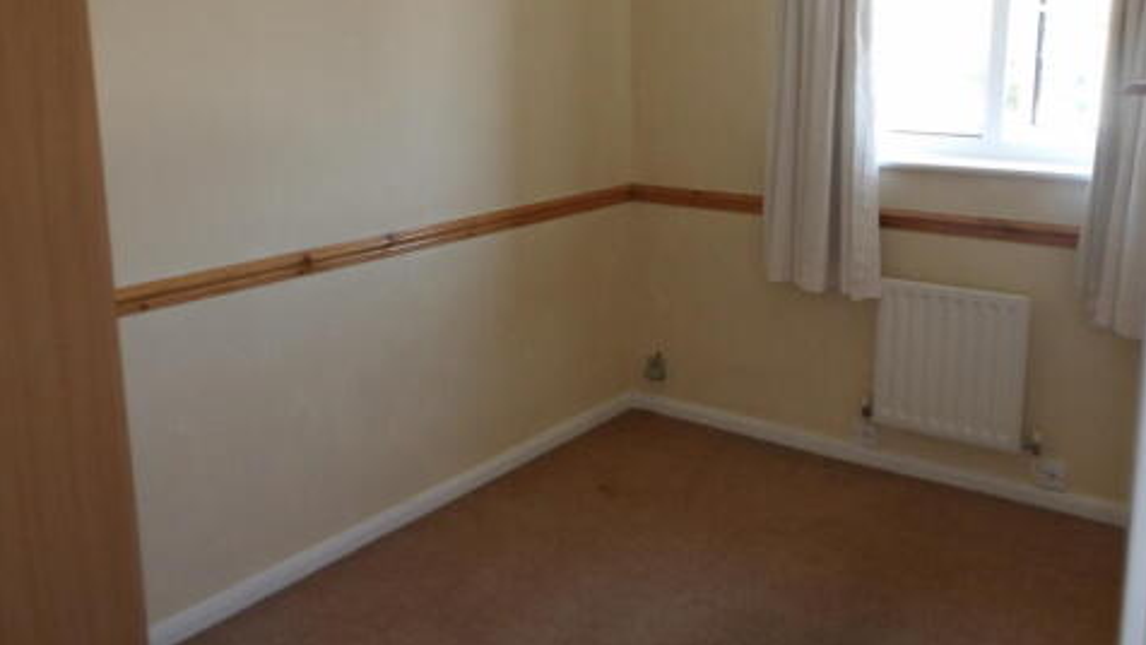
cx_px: 658
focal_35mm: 32
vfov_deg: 36.4
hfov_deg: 60.7
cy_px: 230
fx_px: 973
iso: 200
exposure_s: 1/28
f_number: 4.1
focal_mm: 4.3
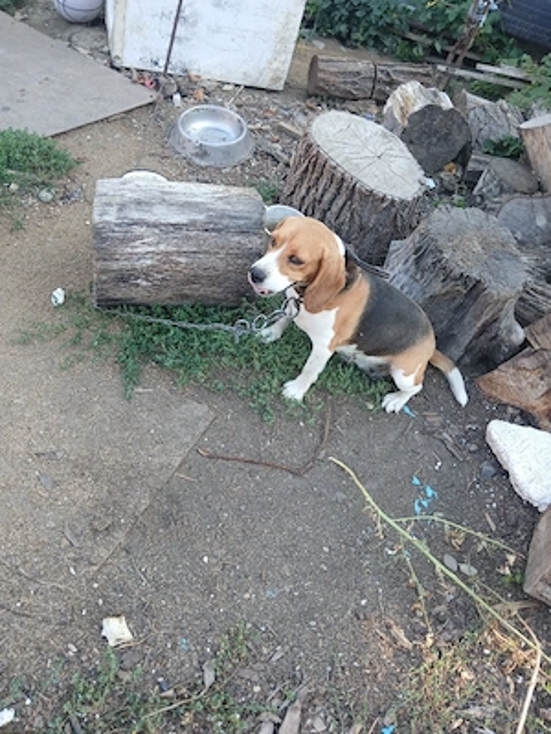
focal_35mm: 26
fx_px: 552
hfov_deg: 53.1
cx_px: 276
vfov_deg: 67.3
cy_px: 367
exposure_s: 1/50.3
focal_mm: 3.98
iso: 40
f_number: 1.8
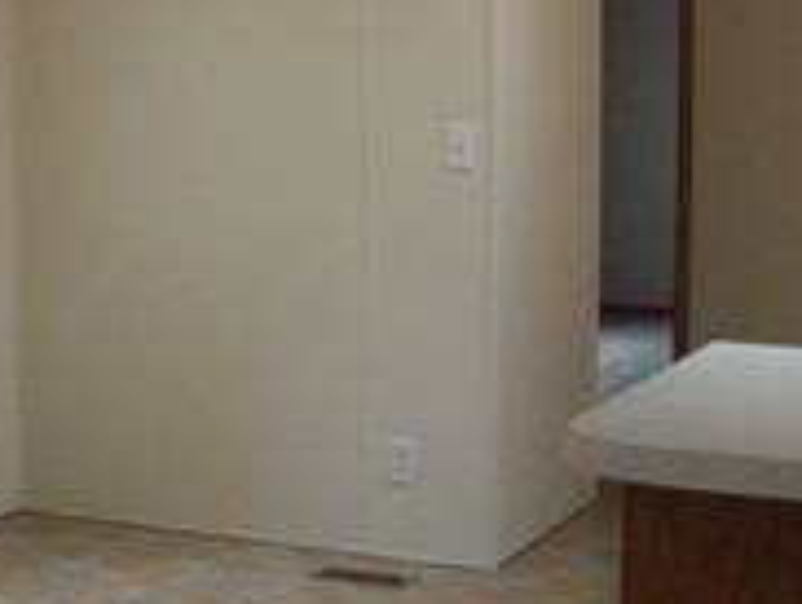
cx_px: 251
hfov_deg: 24.5
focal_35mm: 79
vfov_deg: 18.6
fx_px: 1833
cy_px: 159
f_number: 2.7
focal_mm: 6
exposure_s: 1/128
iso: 262
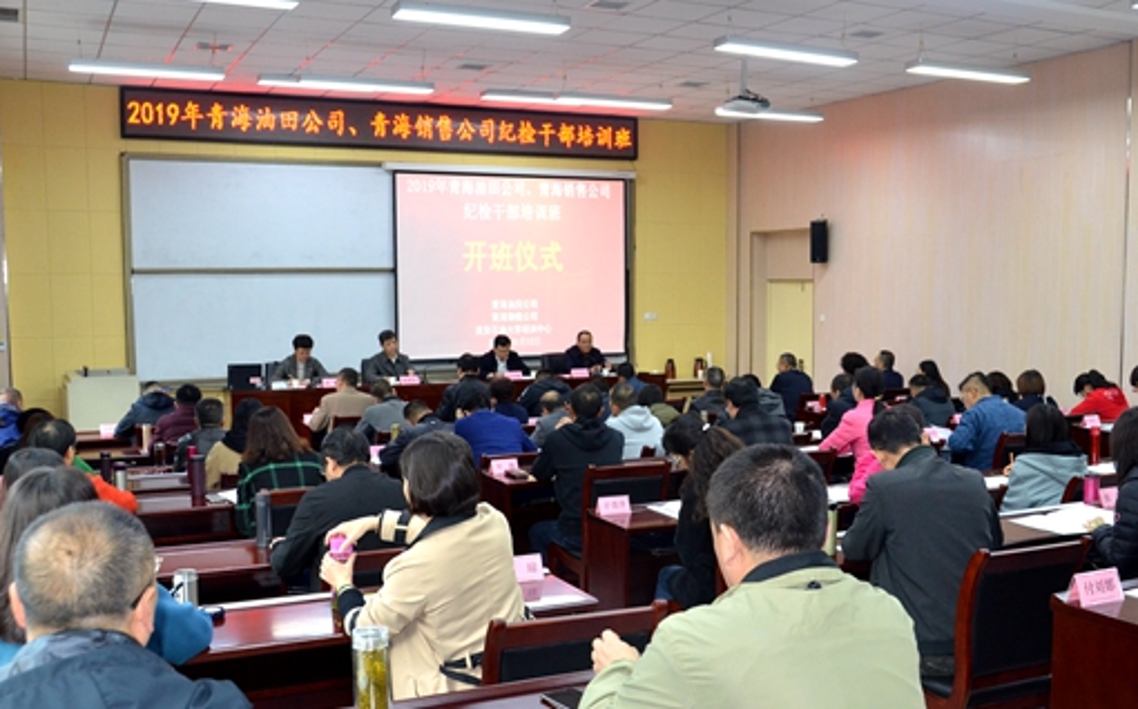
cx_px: 629
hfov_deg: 53.9
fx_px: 1116
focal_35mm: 36
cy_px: 424
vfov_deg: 35.2
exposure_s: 1/60
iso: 1250
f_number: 5.6
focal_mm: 20
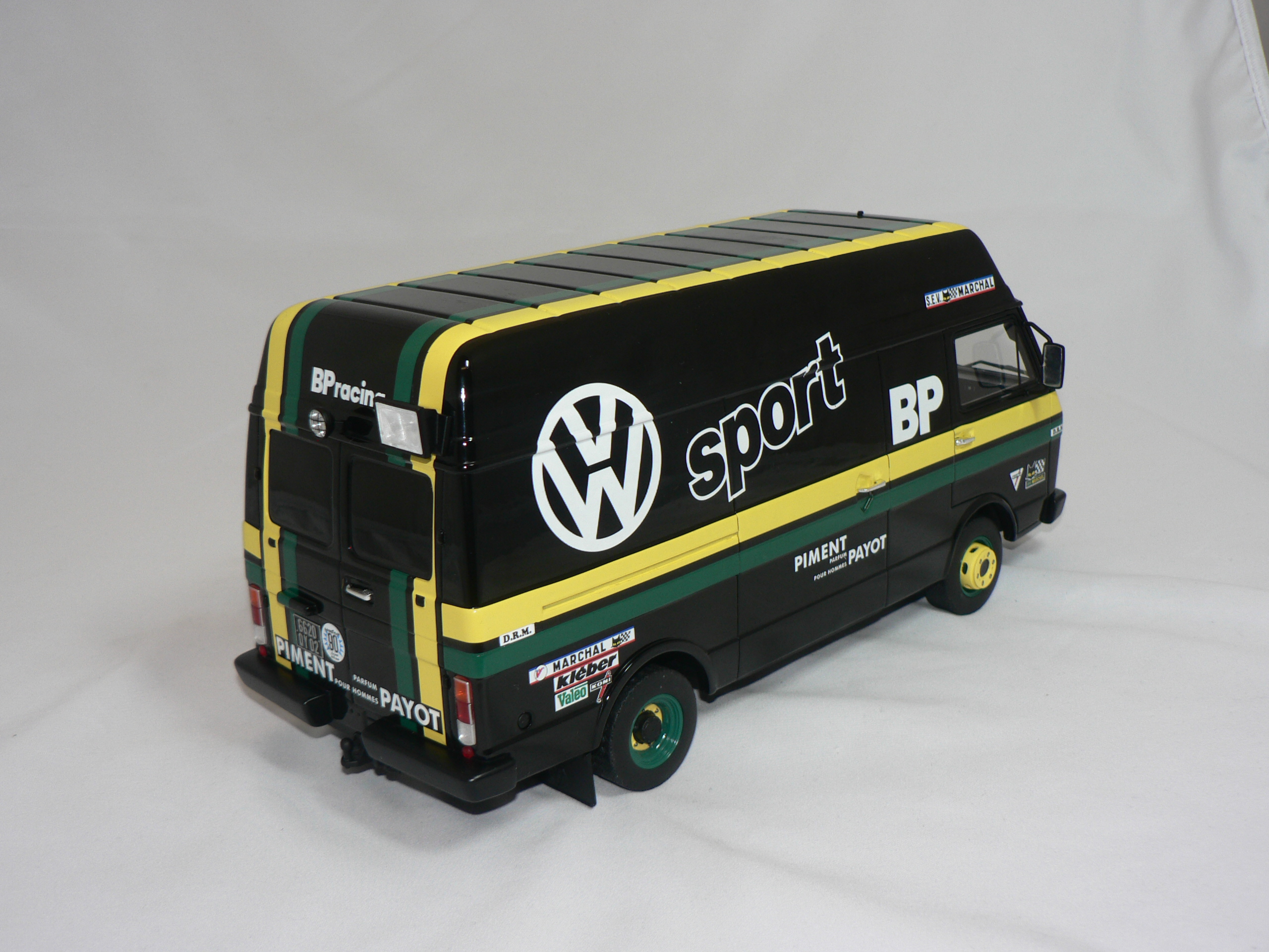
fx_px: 1540
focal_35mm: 42
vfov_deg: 34.3
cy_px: 476
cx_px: 634
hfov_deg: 44.8
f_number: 2.8
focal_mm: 6.9
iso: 80
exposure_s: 1/60
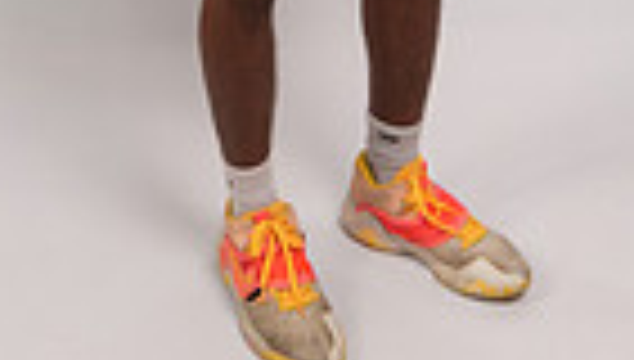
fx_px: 1348
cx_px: 216
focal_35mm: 80
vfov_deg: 11.9
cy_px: -536
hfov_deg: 26.3
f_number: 7.1
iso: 200
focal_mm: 24
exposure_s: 1/125
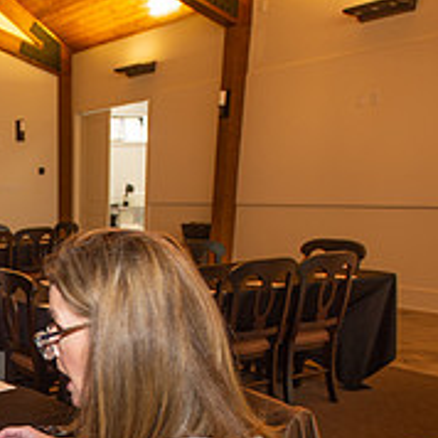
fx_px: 673
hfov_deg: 31.3
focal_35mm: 47
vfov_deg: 33.2
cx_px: -64
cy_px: 433
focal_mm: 17
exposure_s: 1/250
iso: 400
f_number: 2.8
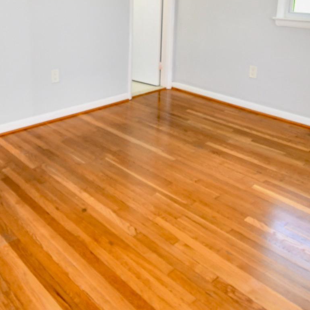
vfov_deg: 46.0
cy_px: 63
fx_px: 344
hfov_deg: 48.1
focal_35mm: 34
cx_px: 122
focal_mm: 10
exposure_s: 1/60
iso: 800
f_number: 4.5
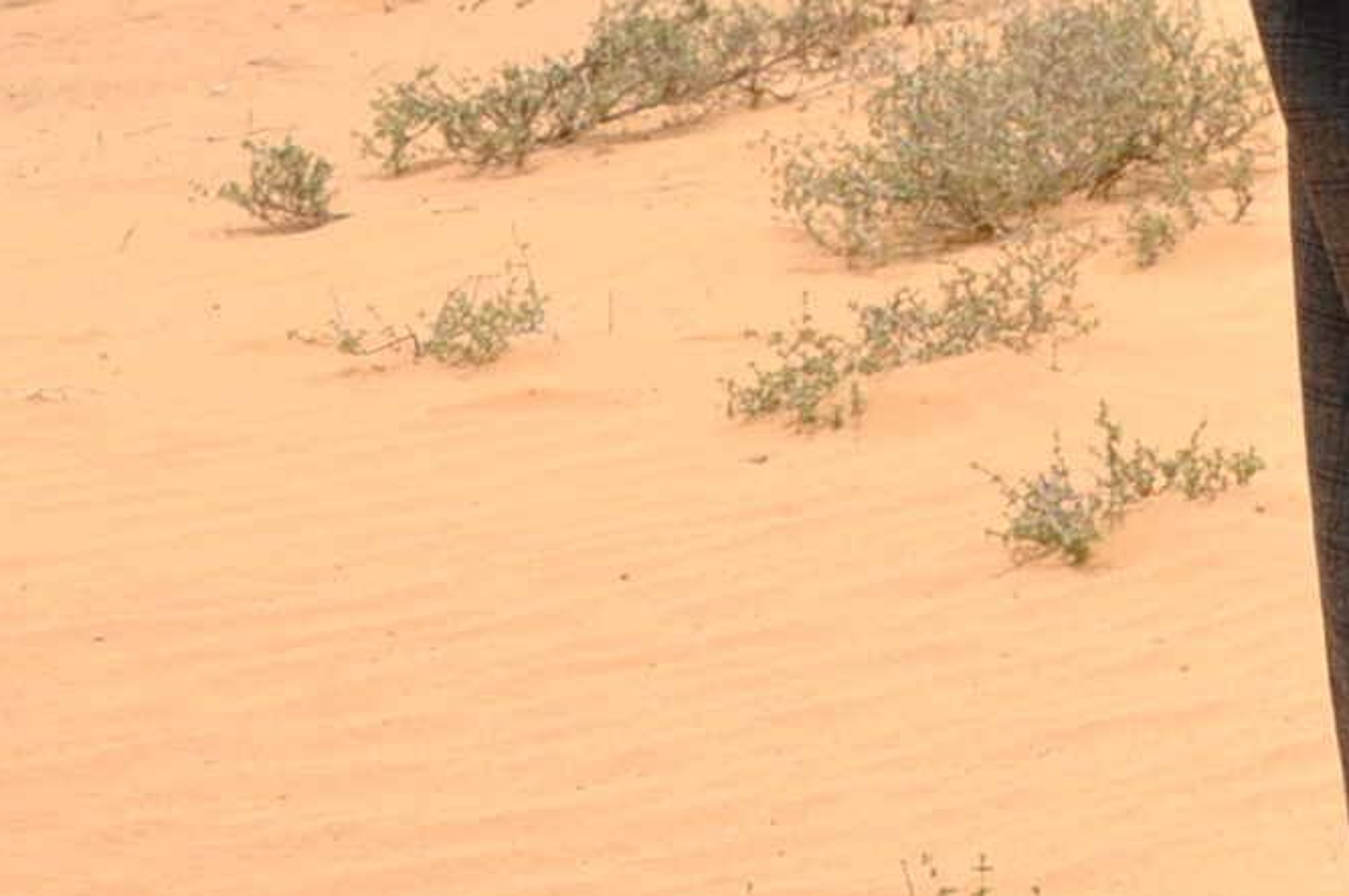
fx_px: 7036
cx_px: 3181
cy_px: -251
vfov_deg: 7.2
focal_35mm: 188
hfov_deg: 9.7
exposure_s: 1/320
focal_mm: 26
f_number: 9
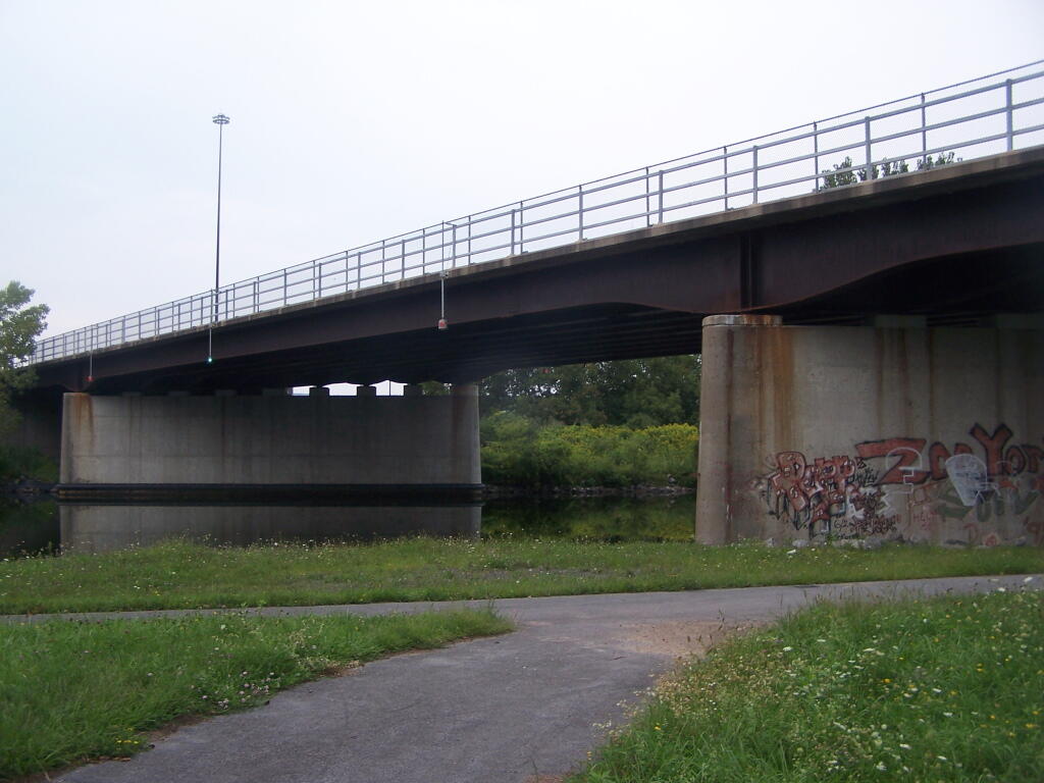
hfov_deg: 49.0
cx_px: 522
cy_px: 392
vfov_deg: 37.7
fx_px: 1146
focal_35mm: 38
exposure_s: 1/40
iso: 80
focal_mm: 6.3
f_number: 2.8
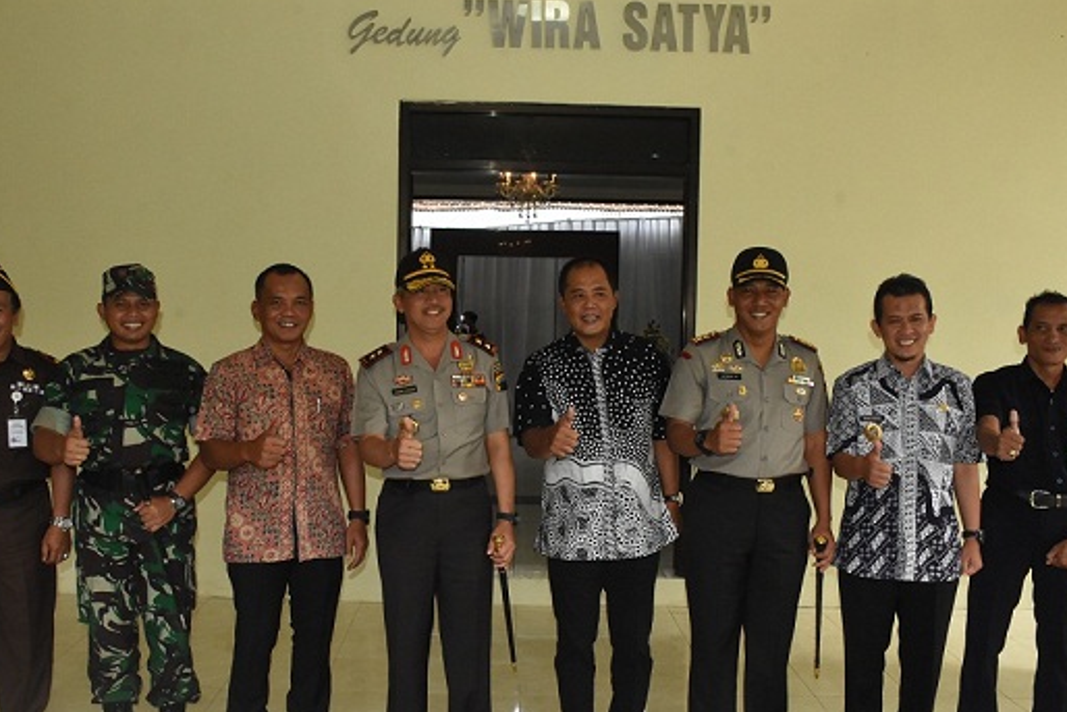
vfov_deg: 37.9
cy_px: 376
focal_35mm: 35
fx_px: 1038
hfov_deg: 54.4
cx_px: 509
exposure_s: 1/250
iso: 2500
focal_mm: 20
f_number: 10
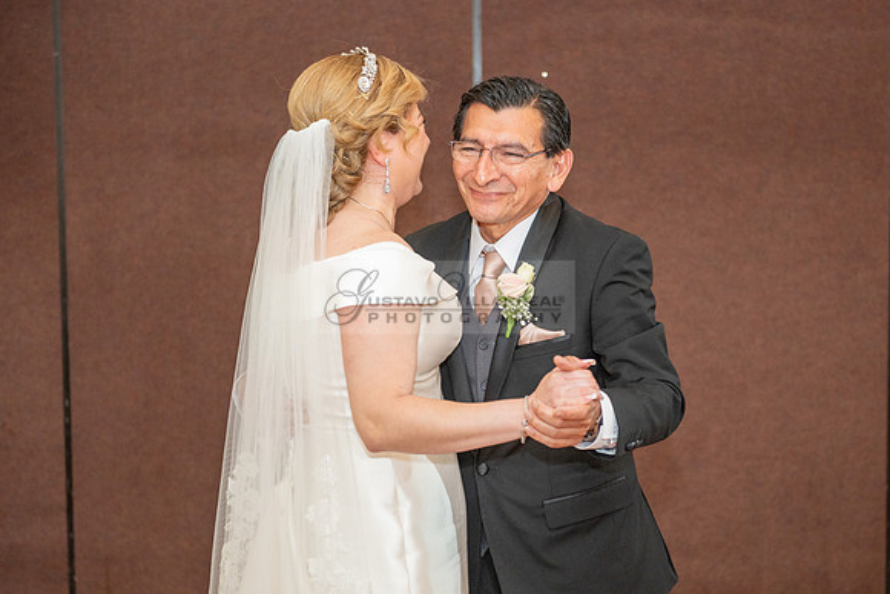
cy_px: 350
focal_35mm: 83
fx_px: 2053
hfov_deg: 24.4
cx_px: 528
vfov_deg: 16.5
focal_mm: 70
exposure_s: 1/125
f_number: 3.5
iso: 800
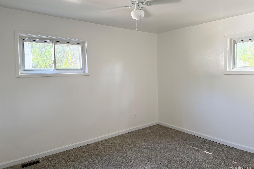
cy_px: 76
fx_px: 176
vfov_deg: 51.2
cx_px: 127
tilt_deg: -2.3
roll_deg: +1.0
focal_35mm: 25
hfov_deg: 71.5
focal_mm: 6.76
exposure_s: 1/134
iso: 200
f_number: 1.78
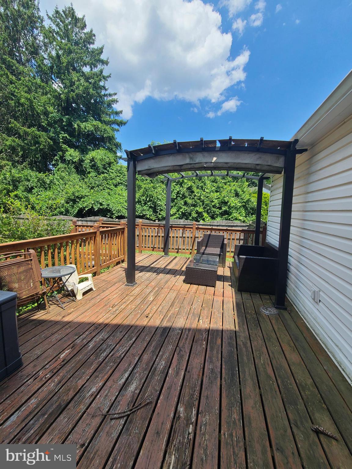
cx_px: 176
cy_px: 234
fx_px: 176
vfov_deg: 106.2
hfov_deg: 89.9
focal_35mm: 13
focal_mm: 2.2
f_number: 2.2
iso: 50
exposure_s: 1/1179
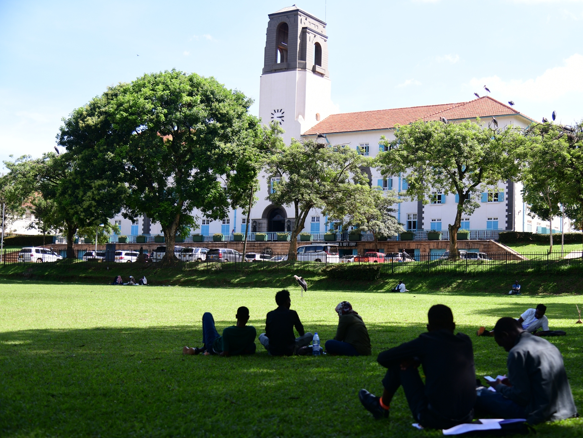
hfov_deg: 36.1
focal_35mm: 53
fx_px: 893
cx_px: 334
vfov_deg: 27.5
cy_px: 219
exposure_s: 1/500
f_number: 4
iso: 160
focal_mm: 48
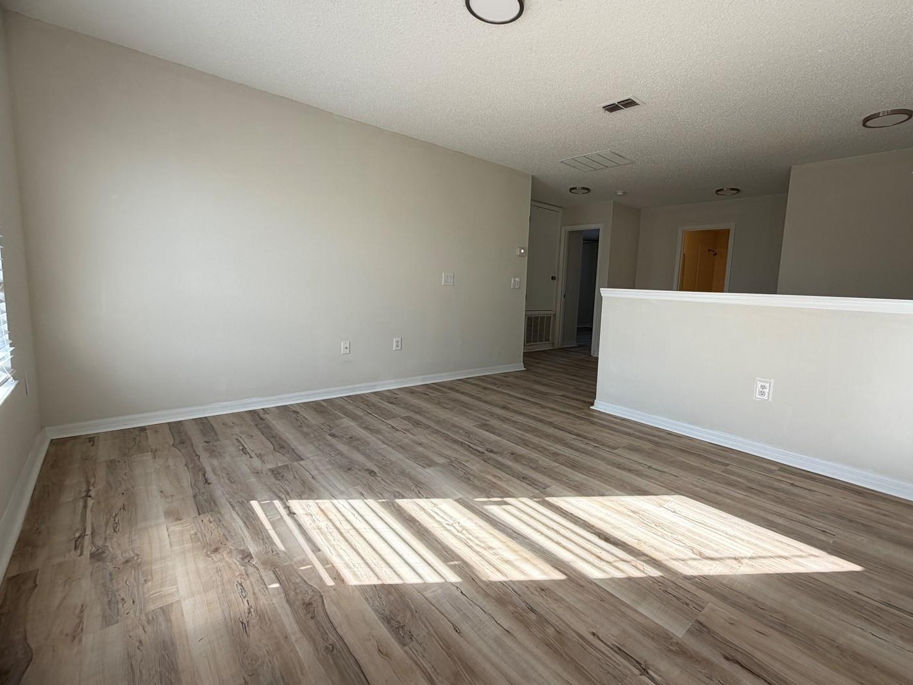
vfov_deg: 78.1
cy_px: 336
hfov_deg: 94.0
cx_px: 516
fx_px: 422
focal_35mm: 16
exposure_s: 1/132
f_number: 2.2
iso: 40
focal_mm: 2.22
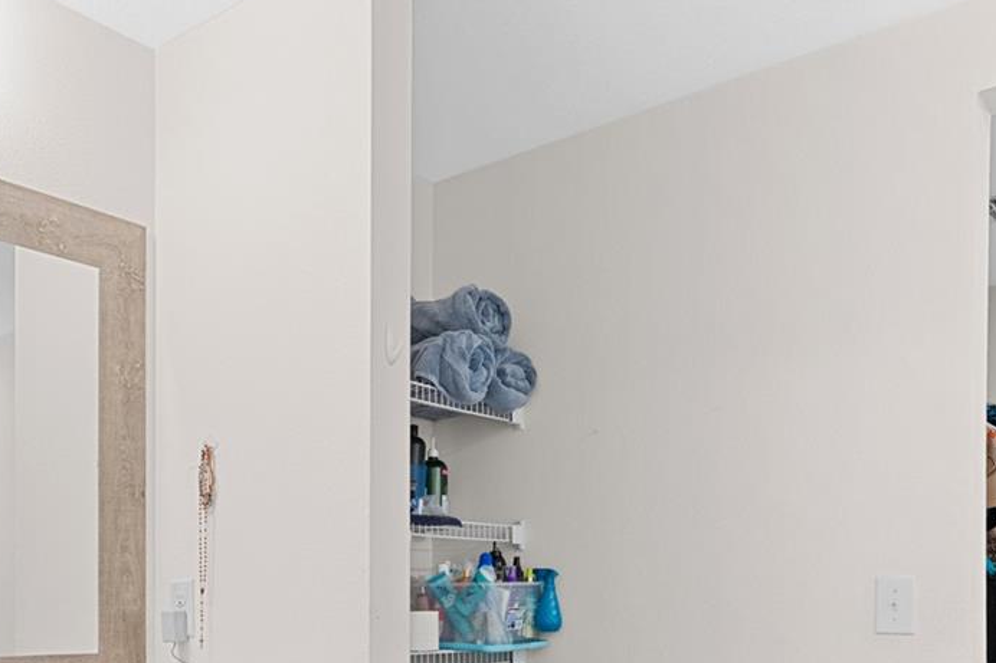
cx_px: 347
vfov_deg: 33.1
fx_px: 1023
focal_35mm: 37
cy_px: 651
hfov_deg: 51.1
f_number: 8
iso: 200
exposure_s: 2.5
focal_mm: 16
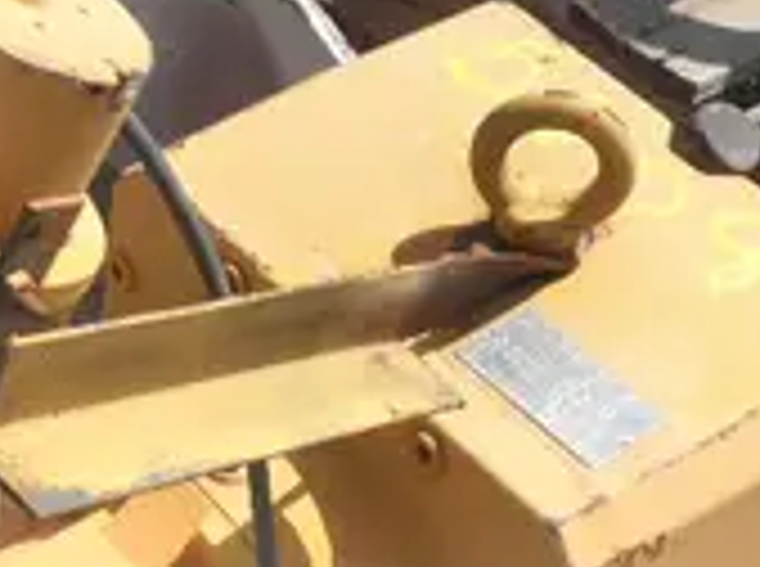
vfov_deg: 10.5
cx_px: 202
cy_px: 572
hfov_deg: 14.1
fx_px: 3067
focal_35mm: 140
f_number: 10.7
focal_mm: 10.5
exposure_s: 1/80
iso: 64
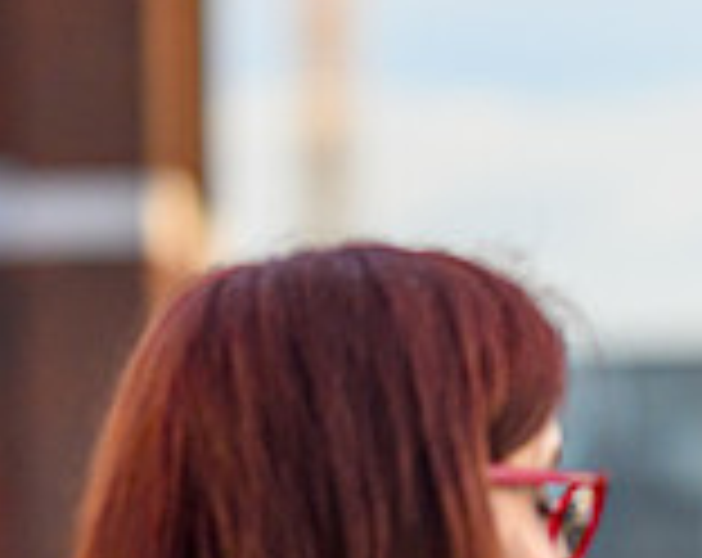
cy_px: 662
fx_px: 9616
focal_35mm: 464
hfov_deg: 4.1
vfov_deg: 3.3
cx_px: 1256
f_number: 1.8
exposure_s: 1/4000
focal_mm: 85
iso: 560
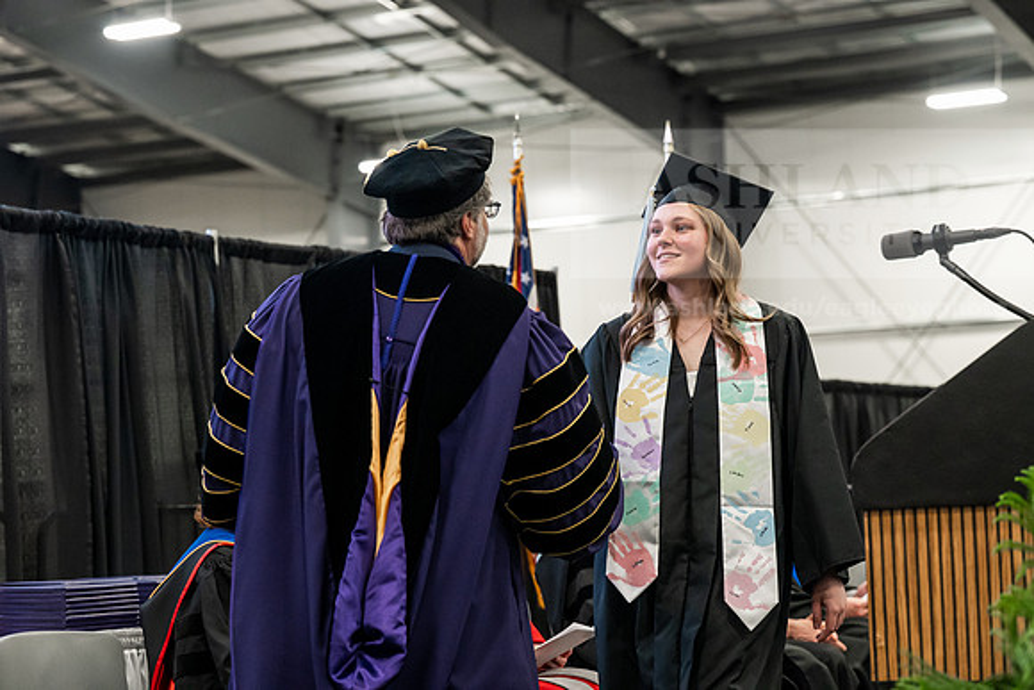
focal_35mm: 86
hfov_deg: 23.6
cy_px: 345
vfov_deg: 15.9
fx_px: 2471
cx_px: 517
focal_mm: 86
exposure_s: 1/200
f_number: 4.5
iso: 4000
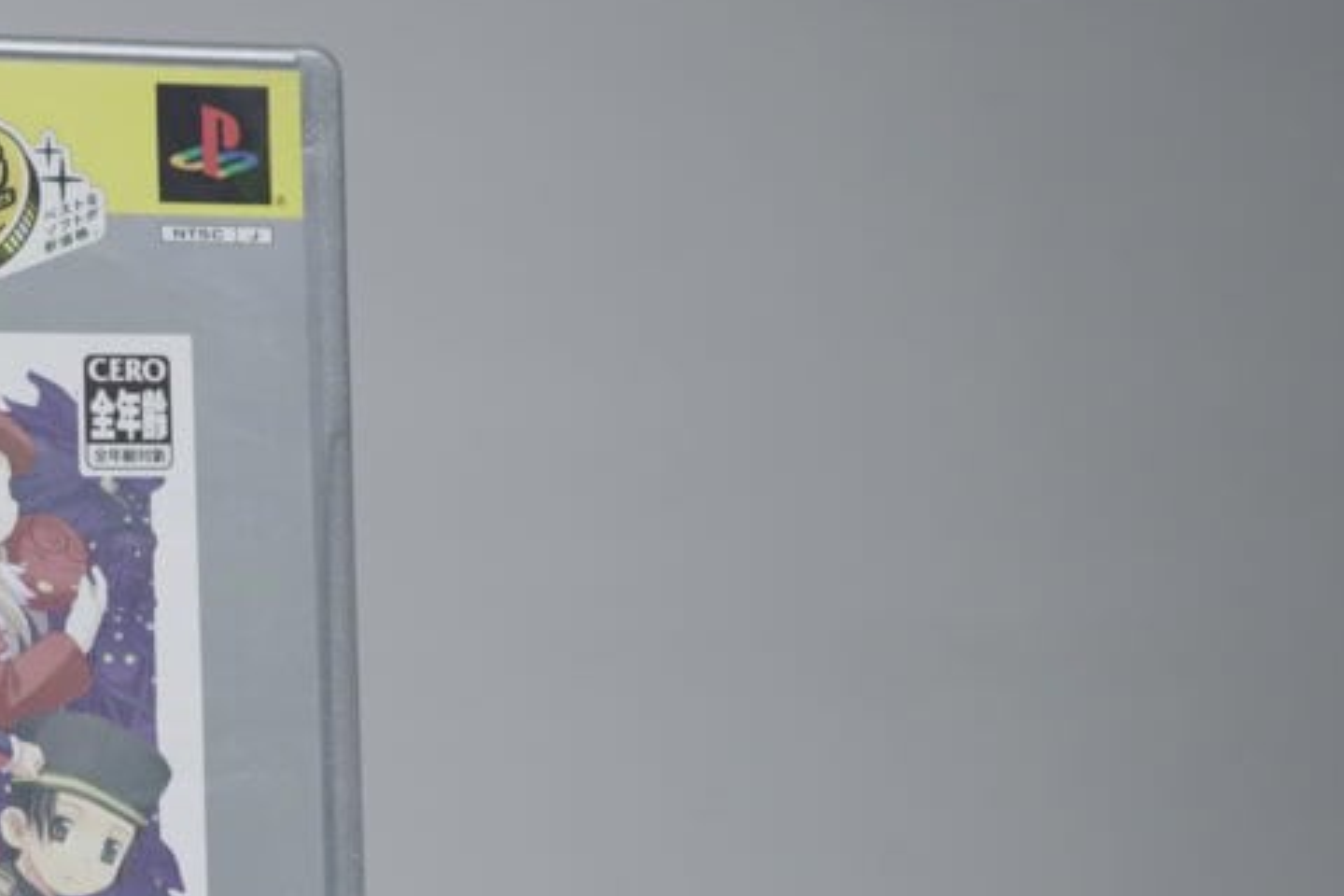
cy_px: 787
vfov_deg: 15.0
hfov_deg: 21.3
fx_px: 3360
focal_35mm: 90
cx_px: -190
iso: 640
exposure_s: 1/40
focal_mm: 36
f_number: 5.6
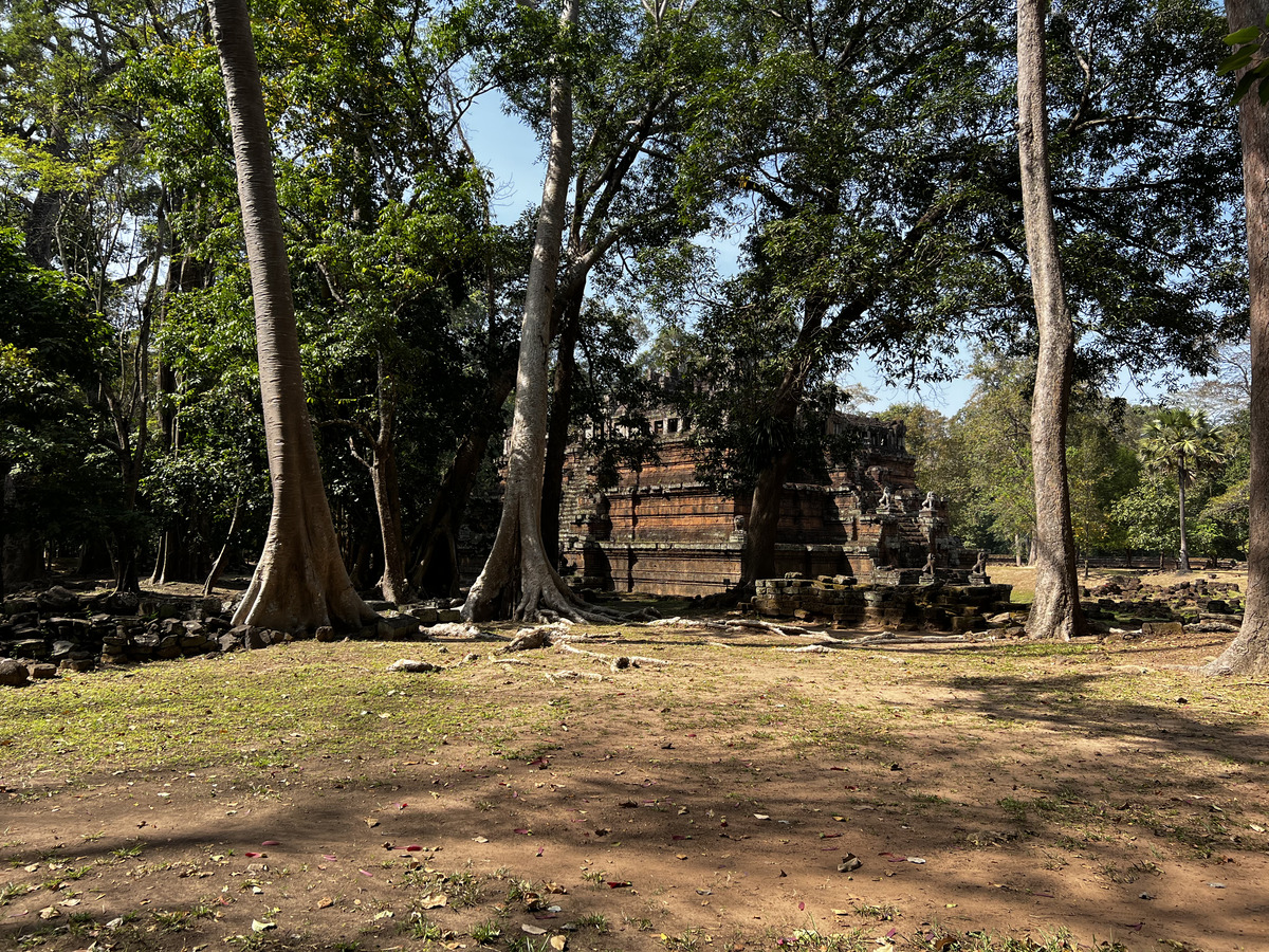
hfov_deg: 67.3
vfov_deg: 53.1
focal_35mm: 26
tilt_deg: +4.9
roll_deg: -0.6
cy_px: 476
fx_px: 953
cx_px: 634
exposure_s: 1/1412
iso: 50
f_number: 1.5
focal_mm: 5.7
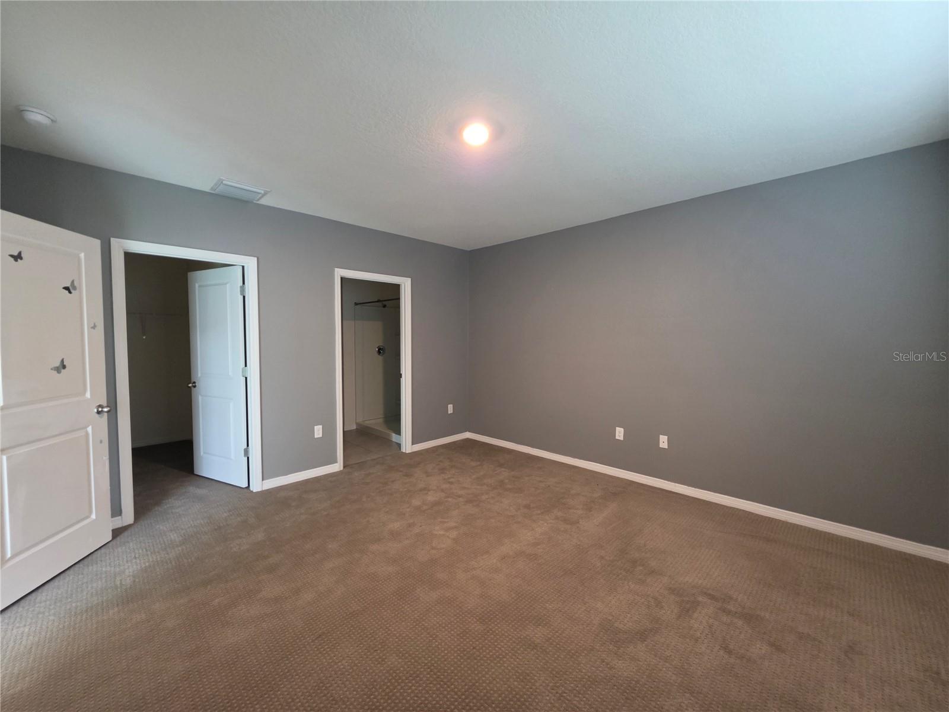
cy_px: 356
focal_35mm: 13
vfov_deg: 89.9
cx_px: 474
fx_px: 356
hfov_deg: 106.2
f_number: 1.9
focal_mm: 2.2
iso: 500
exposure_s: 1/60
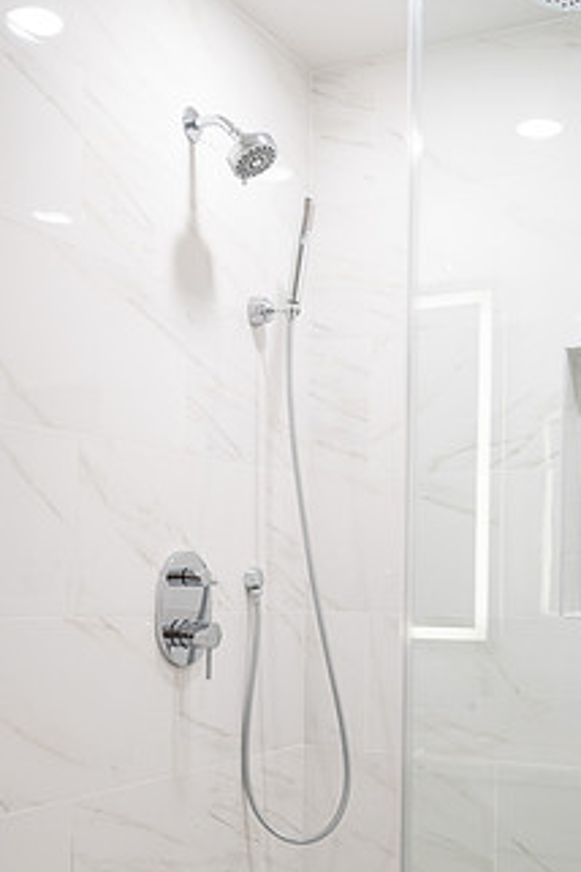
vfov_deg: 39.8
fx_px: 1186
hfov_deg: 27.4
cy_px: 595
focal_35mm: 49
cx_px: 358
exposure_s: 1/200
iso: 800
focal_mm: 35
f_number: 3.2
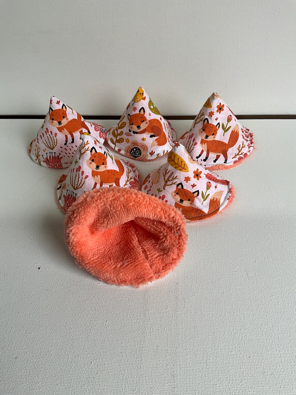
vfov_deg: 61.7
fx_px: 331
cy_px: 198
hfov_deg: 48.2
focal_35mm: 29
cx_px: 148
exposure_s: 1/131
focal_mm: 3
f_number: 1.8
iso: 16
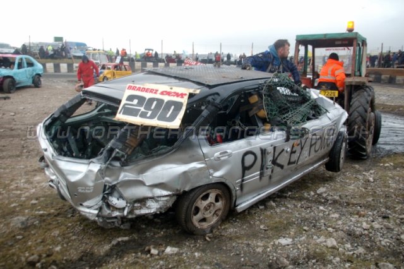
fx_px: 370
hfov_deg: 57.2
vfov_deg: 39.9
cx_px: 202
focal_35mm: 33
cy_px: 134
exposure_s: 1/125
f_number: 4
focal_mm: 22
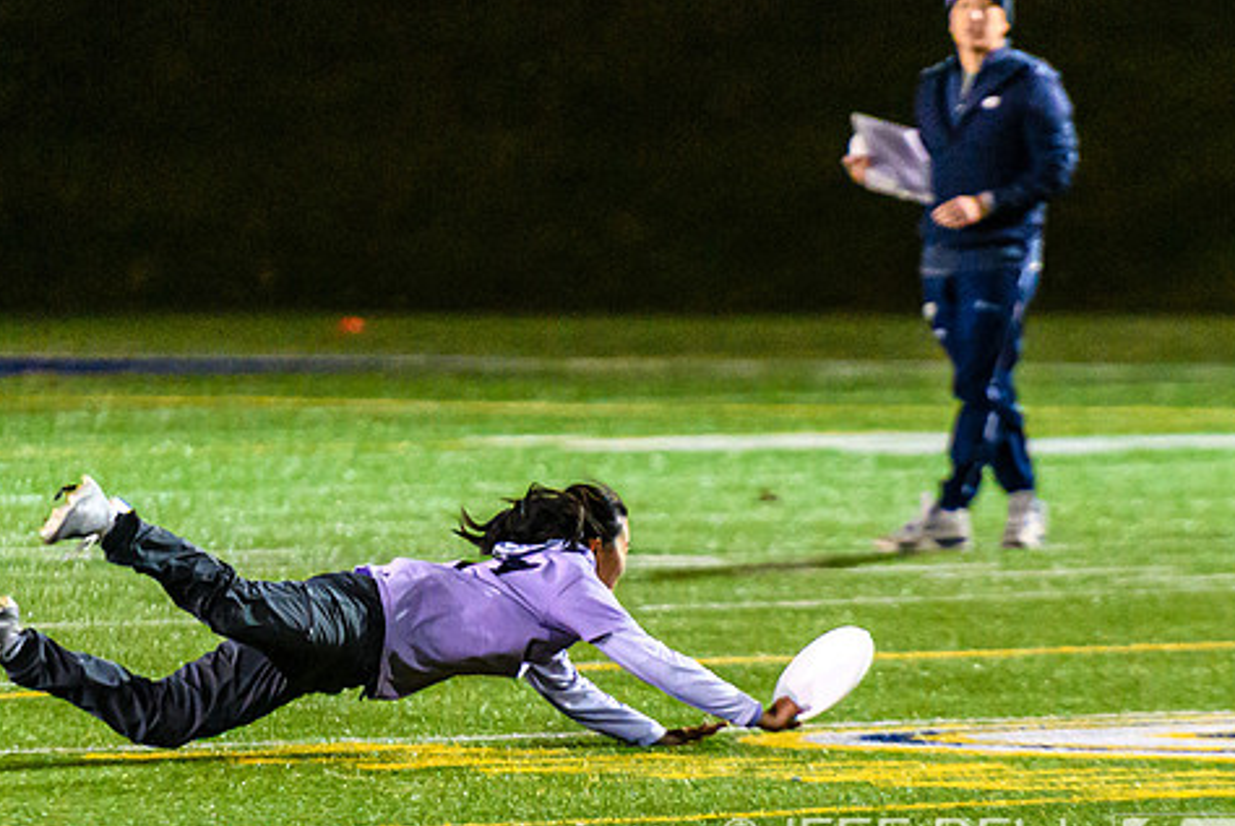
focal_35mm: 665
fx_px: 22834
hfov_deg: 3.1
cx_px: 689
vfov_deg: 2.1
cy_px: 521
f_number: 2.8
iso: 4000
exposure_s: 1/800
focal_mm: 200
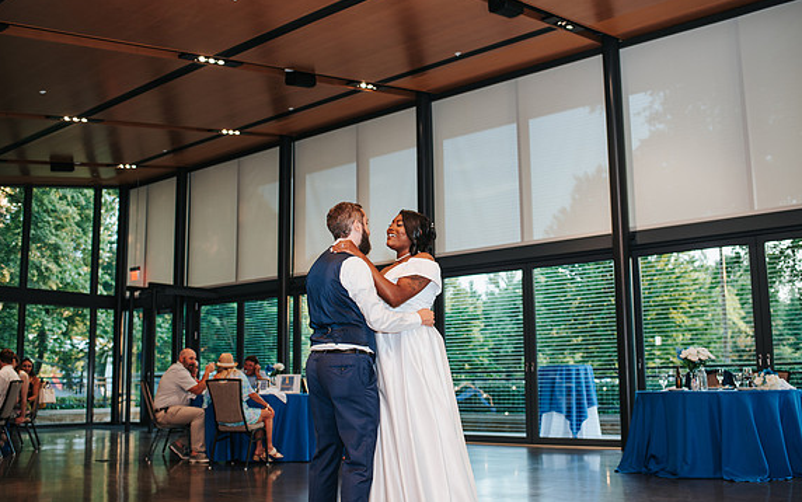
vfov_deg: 34.5
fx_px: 809
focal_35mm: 37
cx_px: 401
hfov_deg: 52.7
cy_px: 264
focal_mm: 35
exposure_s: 1/160
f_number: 2.8
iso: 400
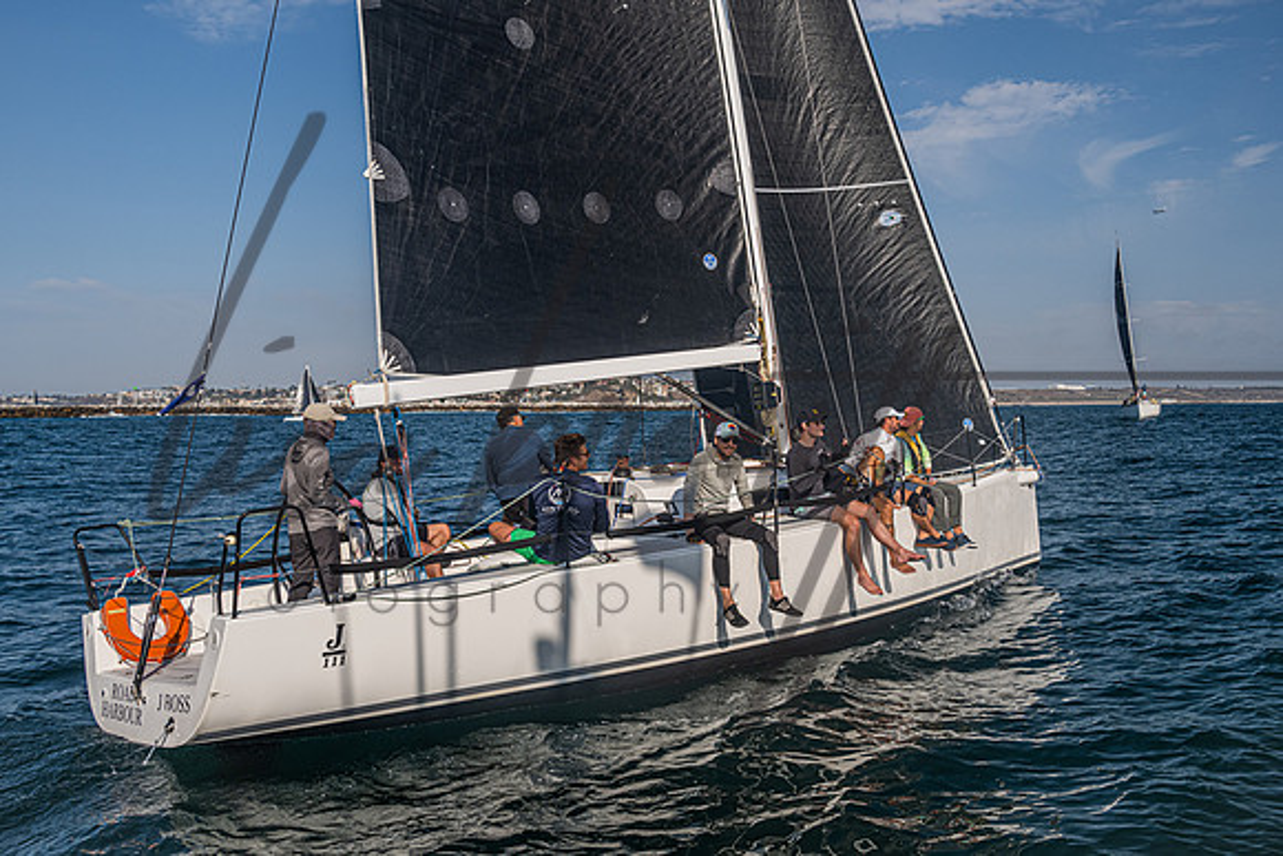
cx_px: 653
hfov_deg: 53.4
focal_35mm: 36
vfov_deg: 37.1
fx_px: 1274
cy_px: 458
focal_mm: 29
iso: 400
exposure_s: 1/1250
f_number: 6.3
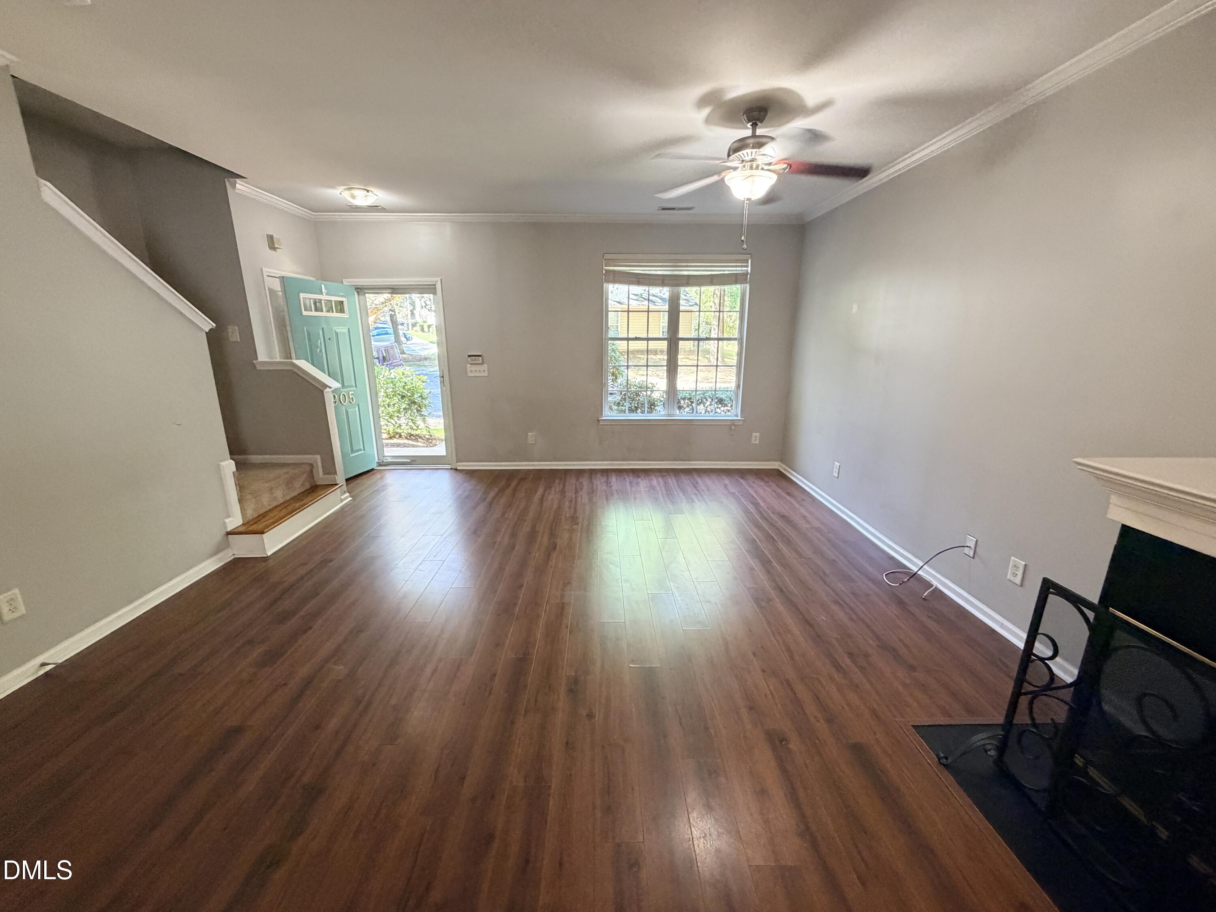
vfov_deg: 85.7
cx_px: 608
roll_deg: +0.4
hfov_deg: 102.1
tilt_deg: -13.2
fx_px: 492
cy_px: 456
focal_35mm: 14
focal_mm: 2.22
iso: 400
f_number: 2.2
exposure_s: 1/60
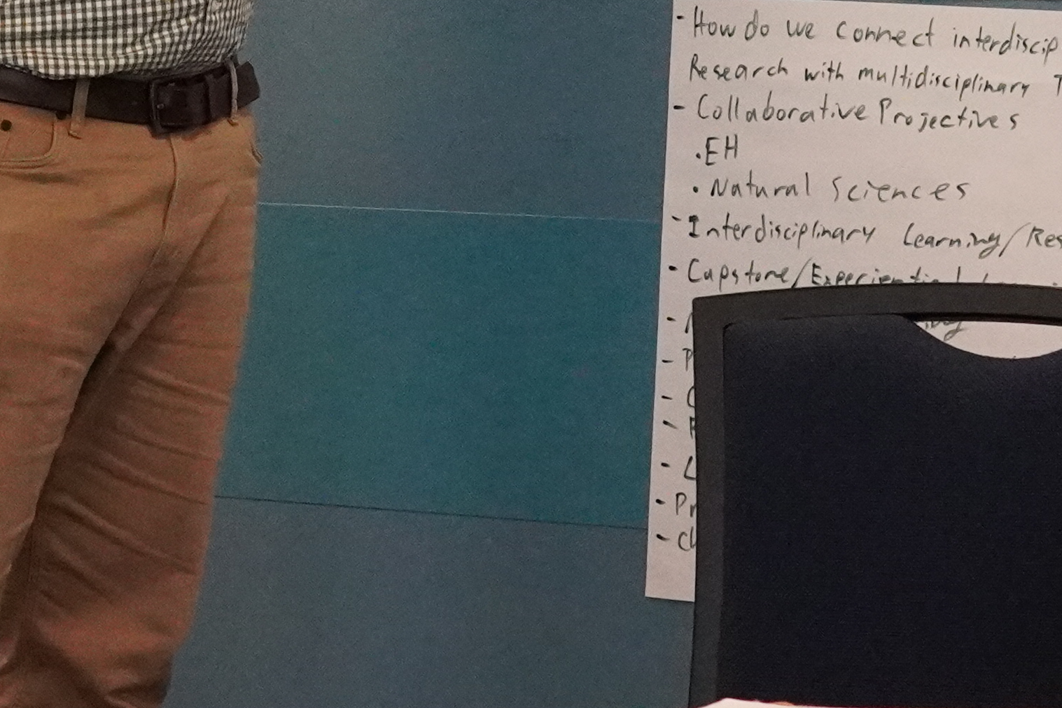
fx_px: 5250
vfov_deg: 7.7
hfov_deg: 11.5
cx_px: 154
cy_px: -86
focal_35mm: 178
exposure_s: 1/250
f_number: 5.6
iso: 5000
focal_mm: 30
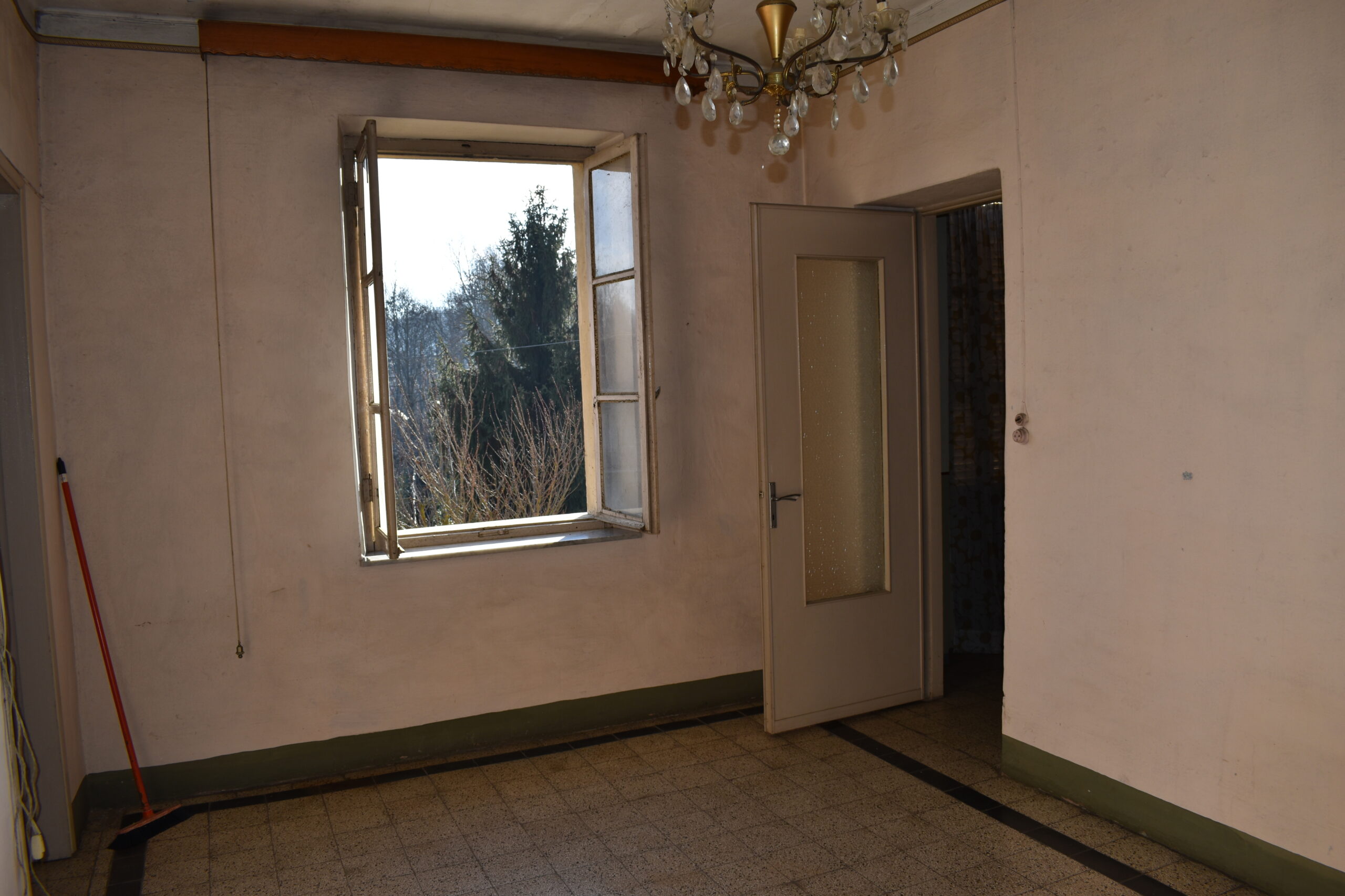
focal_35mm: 27
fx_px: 1009
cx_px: 672
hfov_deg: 67.4
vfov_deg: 47.9
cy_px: 448
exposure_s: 1/160
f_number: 6.3
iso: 100
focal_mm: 18
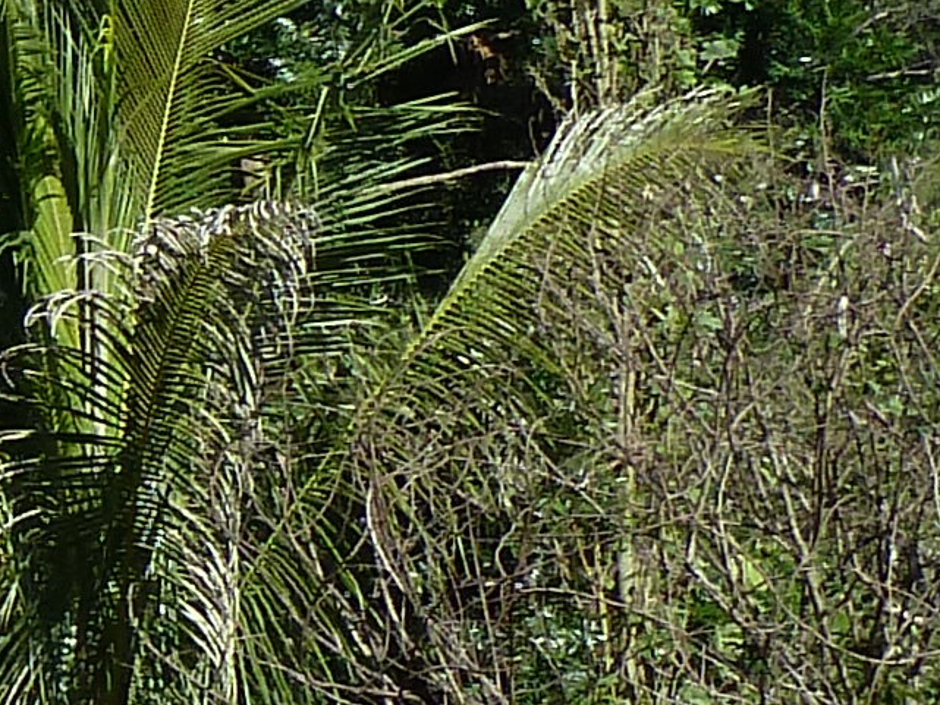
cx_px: -1769
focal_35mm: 262
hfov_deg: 6.9
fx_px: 7116
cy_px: 808
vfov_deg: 5.7
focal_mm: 6.9
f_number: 4
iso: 80
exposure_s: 1/400
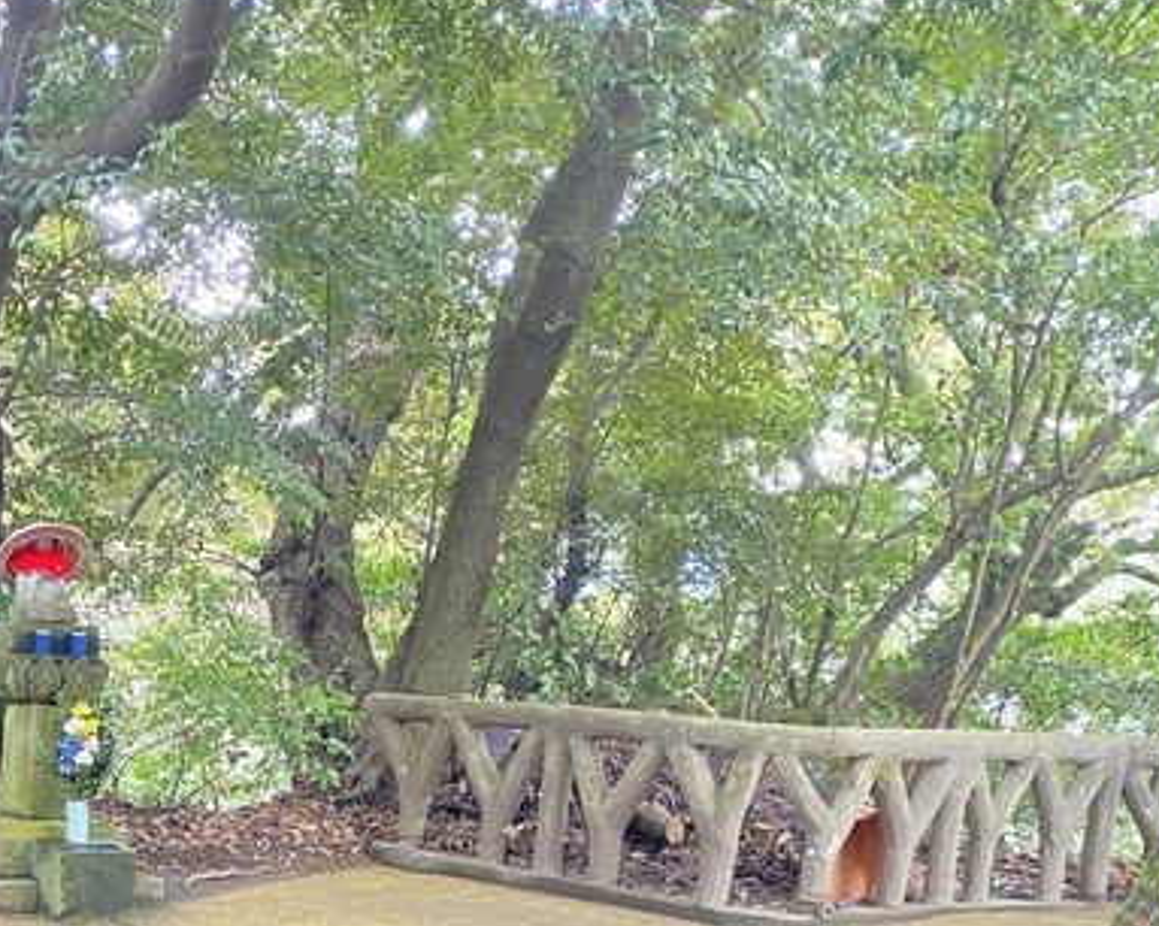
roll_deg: -1.0
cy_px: 906
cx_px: 11
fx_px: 1851
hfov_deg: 32.1
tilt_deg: -9.6
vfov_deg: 26.7
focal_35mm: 54
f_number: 1.8
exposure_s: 1/60
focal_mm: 4.25
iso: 320
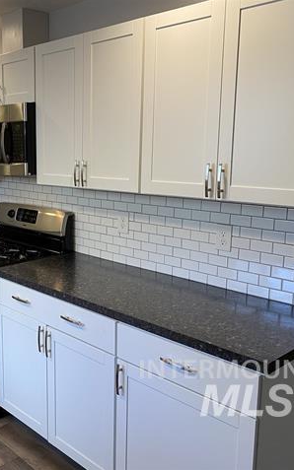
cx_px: 51
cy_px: 235
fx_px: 474
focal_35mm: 37
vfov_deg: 52.8
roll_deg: +0.3
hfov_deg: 33.3
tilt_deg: -9.3
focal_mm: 4.25
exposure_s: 1/60
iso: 80
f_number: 1.8
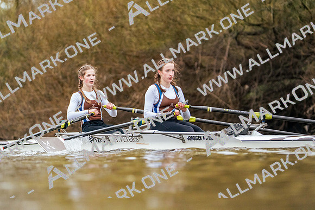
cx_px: 158
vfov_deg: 4.4
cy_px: 105
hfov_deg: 6.5
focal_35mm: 315
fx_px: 2757
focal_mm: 315
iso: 5000
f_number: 6.3
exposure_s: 1/1600
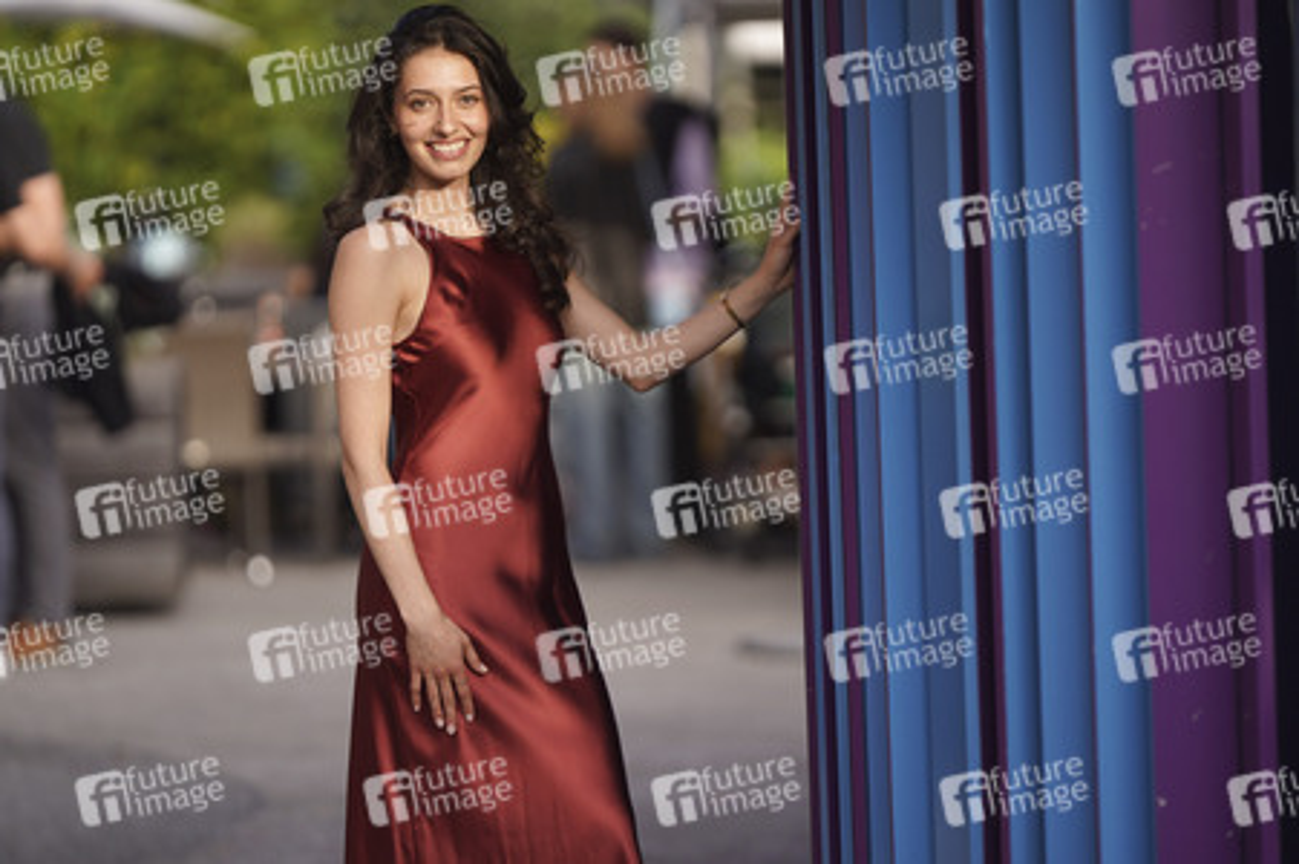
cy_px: 432
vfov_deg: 10.1
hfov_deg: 15.2
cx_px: 650
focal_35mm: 135
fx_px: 4868
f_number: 1.8
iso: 200
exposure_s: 1/2000
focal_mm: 135
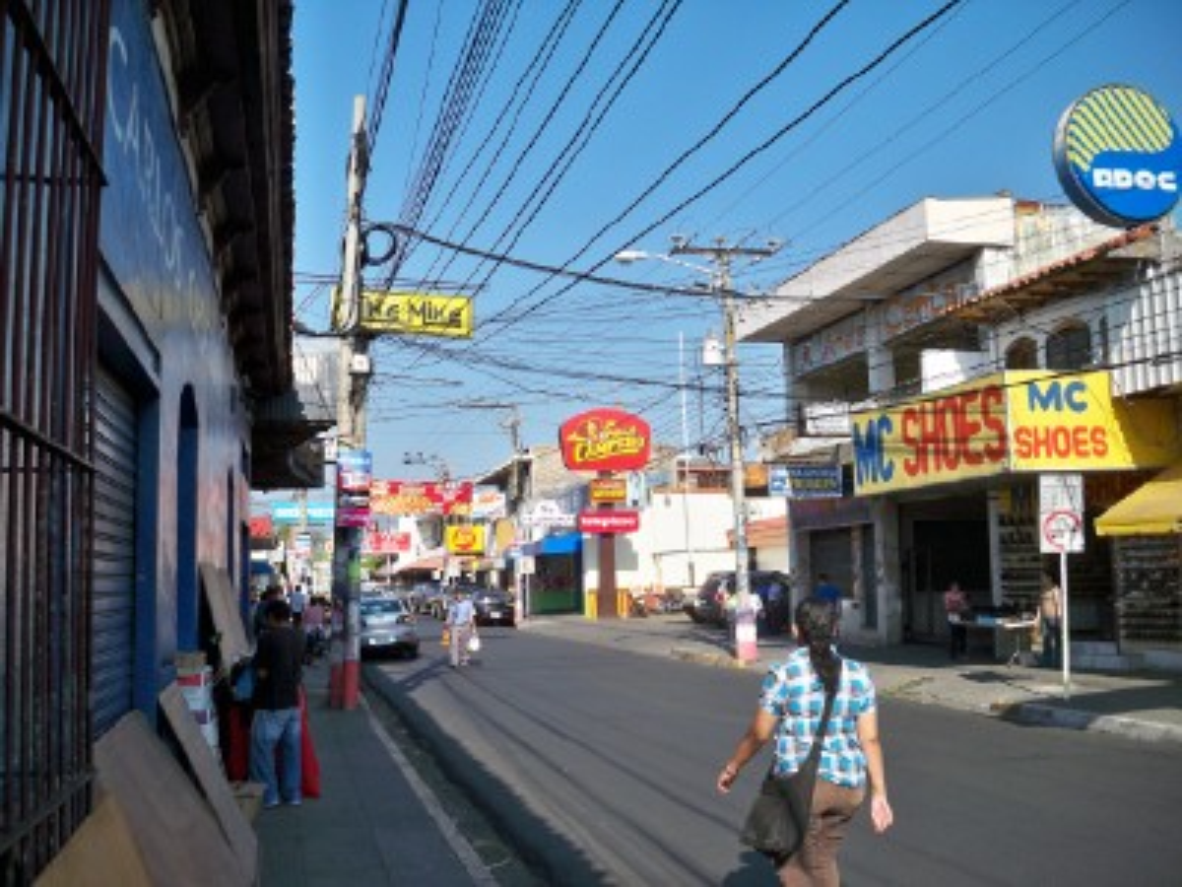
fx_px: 1195
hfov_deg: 52.6
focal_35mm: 35
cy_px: 444
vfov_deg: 40.7
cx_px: 591
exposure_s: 1/640
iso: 64
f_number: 3.1
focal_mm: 6.3
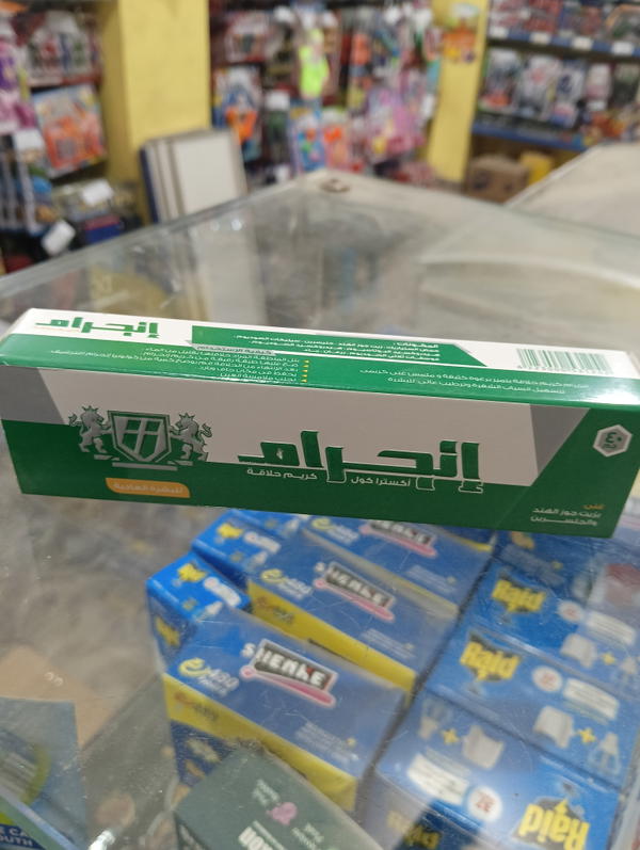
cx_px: 320
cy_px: 425
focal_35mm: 26
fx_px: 639
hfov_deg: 53.2
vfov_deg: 67.2
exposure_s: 1/25
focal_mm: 4.05
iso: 500
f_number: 1.8
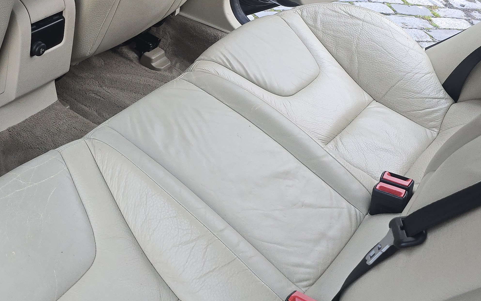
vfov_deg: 26.1
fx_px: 642
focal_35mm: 49
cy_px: 80
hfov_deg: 40.0
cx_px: 124
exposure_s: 1/180
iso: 160
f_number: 1.7
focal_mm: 6.3
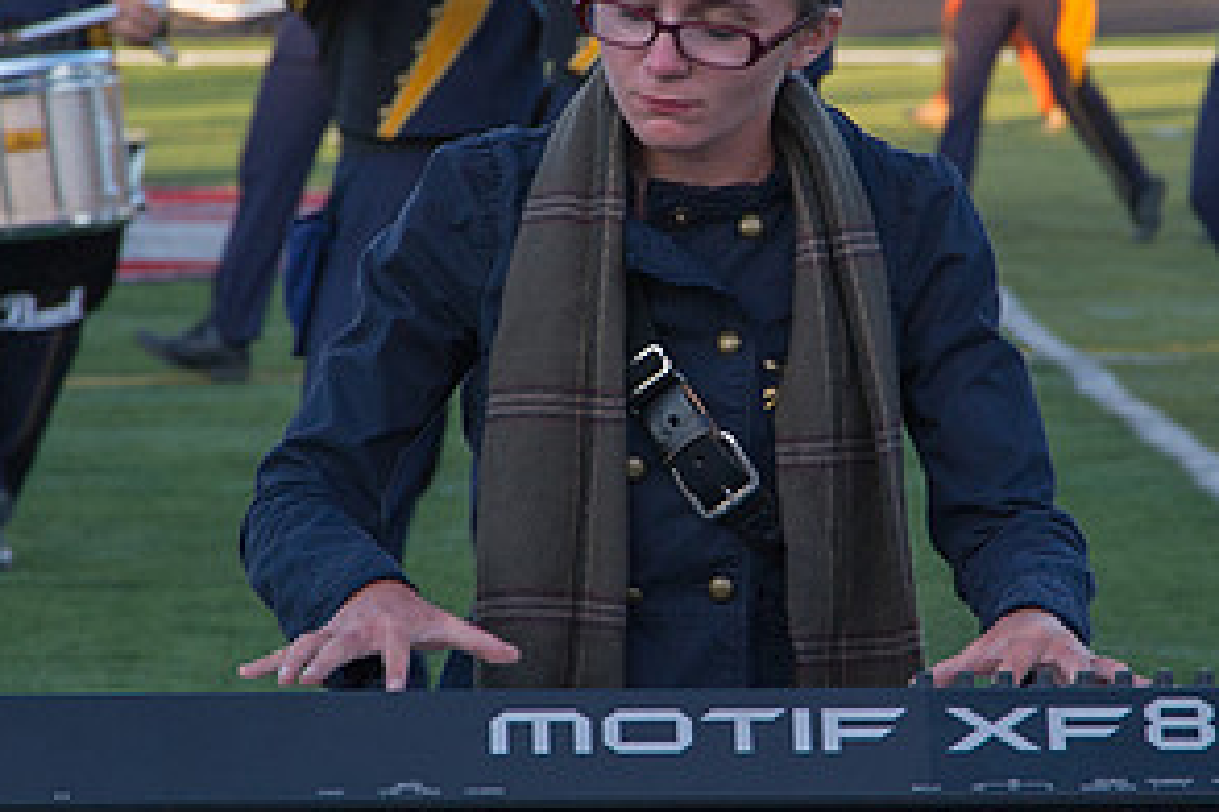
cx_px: 698
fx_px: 9413
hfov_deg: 7.4
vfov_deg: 4.9
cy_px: 348
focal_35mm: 278
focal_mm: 120
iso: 640
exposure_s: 1/250
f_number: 8
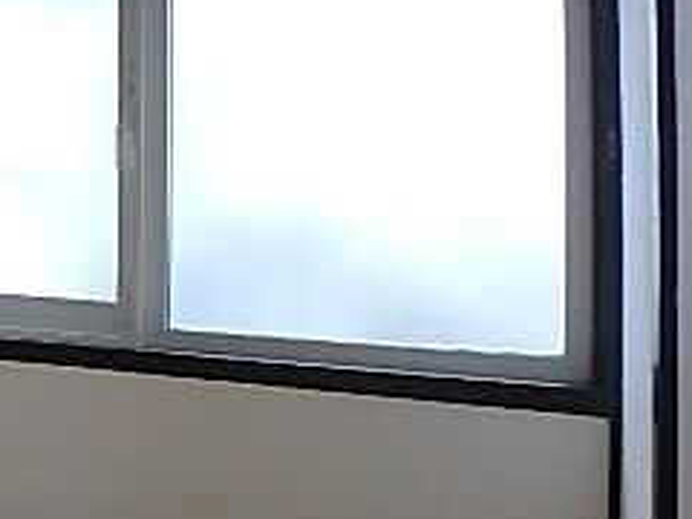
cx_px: -187
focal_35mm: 56
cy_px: 170
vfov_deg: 26.0
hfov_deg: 28.6
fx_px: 1119
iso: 800
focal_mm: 3.7
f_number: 3.5
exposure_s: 1/25
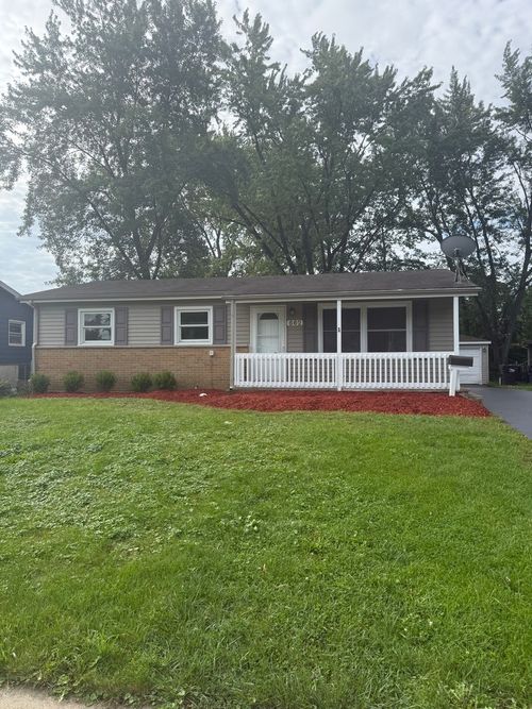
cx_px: 266
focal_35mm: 24
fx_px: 492
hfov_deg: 56.8
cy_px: 354
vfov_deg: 71.6
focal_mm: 6.76
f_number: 1.78
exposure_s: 1/3021
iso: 100
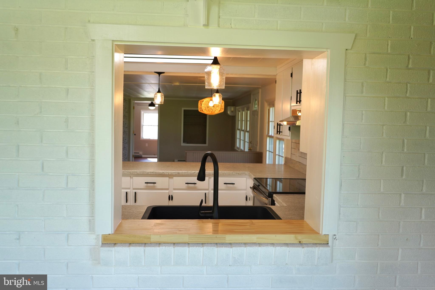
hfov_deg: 60.3
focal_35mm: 31
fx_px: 375
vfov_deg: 42.3
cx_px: 218
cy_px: 145
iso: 250
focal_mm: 31
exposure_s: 1/160
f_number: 4
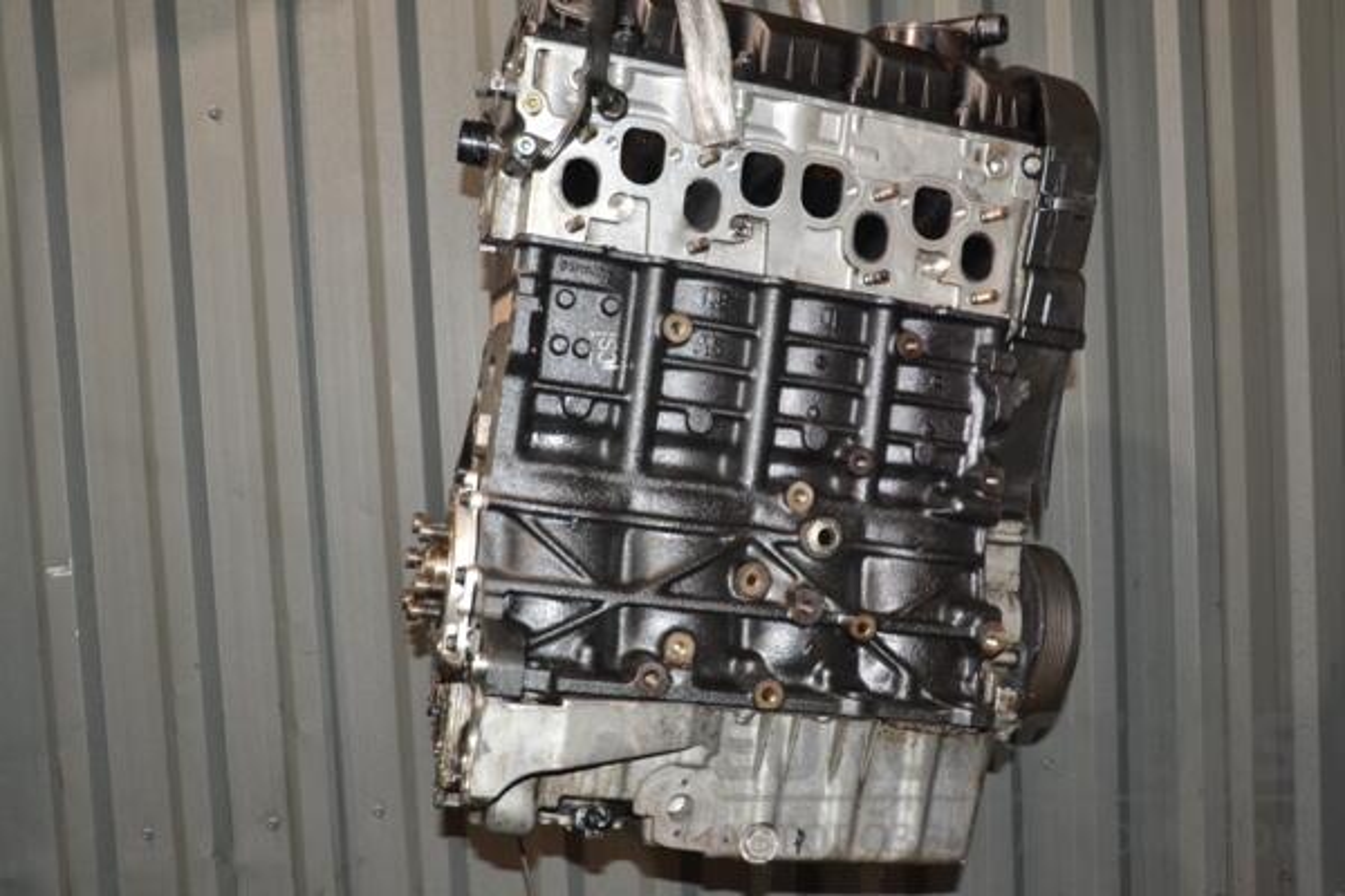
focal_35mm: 38
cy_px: 448
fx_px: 1401
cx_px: 672
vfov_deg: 35.5
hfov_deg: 51.3
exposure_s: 1/60
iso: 800
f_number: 5
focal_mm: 25
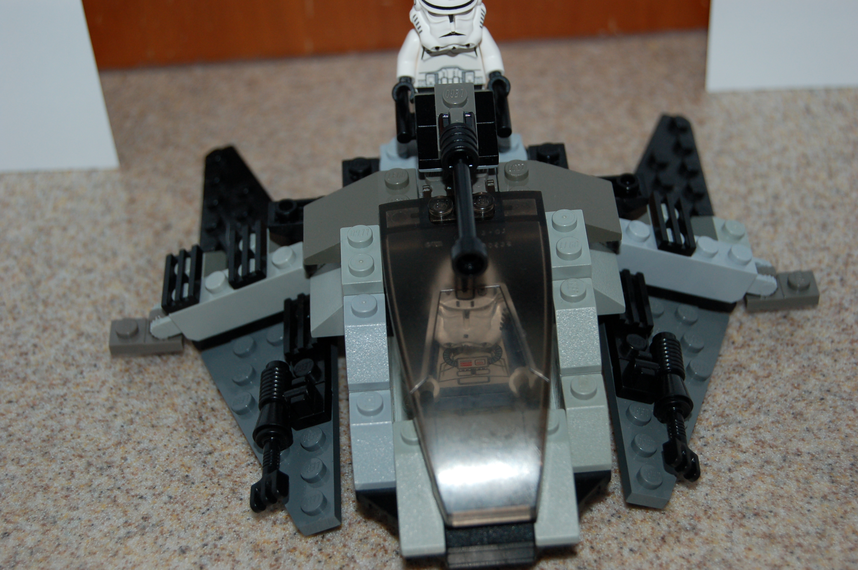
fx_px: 1643
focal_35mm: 69
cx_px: 429
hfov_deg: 29.3
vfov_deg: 19.7
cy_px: 285
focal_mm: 46
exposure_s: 1/60
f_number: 5.3
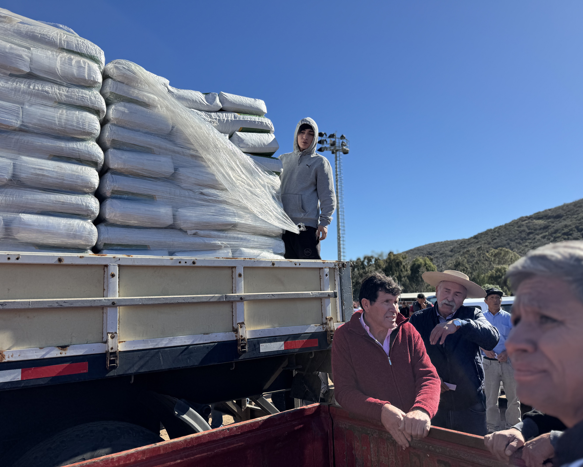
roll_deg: +2.1
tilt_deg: +8.5
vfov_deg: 56.8
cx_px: 301
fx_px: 431
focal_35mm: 25
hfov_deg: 68.1
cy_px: 234
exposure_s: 1/7092
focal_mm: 6.76
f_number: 1.78
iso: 80
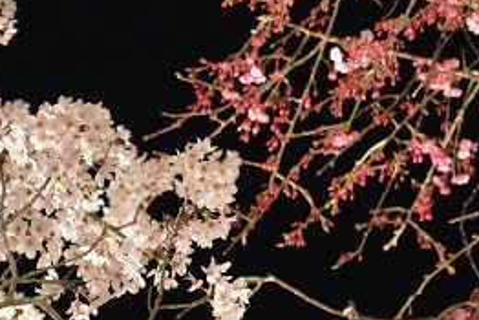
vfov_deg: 4.1
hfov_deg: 6.1
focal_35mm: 339
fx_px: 4513
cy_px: 61
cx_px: 302
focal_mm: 55.1
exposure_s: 1/10
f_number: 4.2
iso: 3200
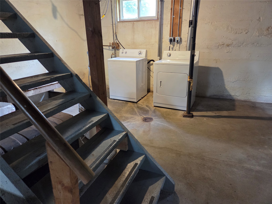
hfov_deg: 73.9
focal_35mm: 23
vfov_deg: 58.9
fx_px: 181
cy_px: 102
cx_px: 136
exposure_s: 1/120
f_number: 1.8
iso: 1000
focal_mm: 5.4
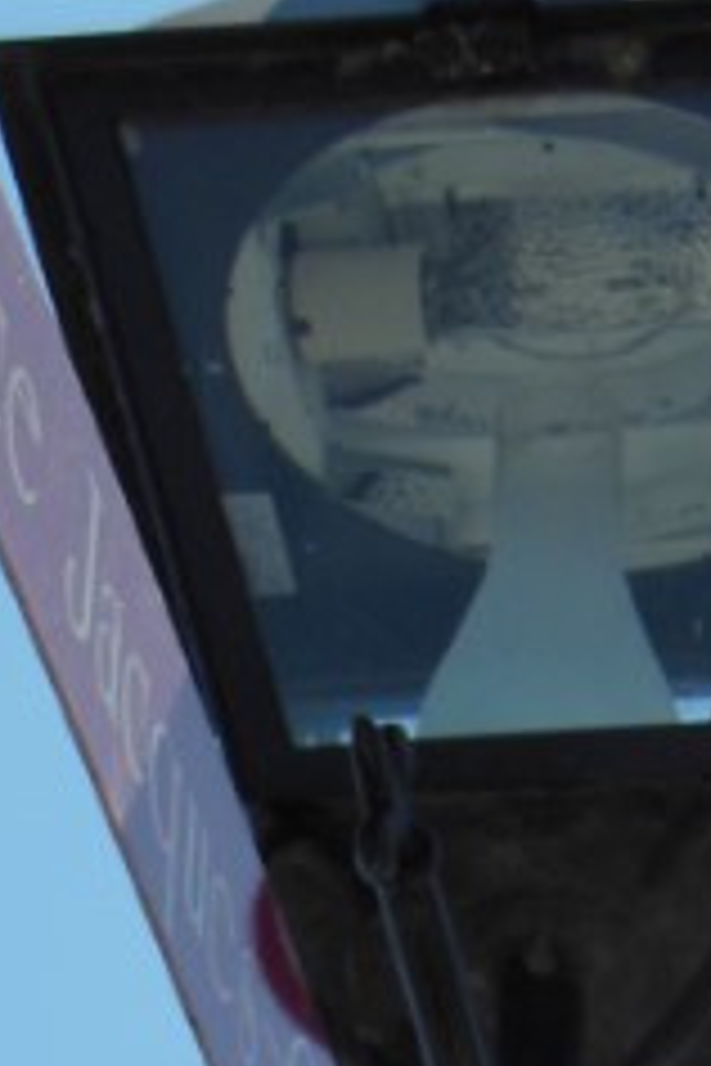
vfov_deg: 7.6
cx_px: 1422
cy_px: 2267
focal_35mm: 256
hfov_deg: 5.3
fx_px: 7583
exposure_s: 1/1250
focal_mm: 10.2
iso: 125
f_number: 4.1
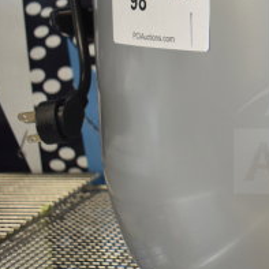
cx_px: 386
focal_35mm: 79
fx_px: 695
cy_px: 85
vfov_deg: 21.8
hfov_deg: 19.5
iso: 450
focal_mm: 20
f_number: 3.8
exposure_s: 1/30
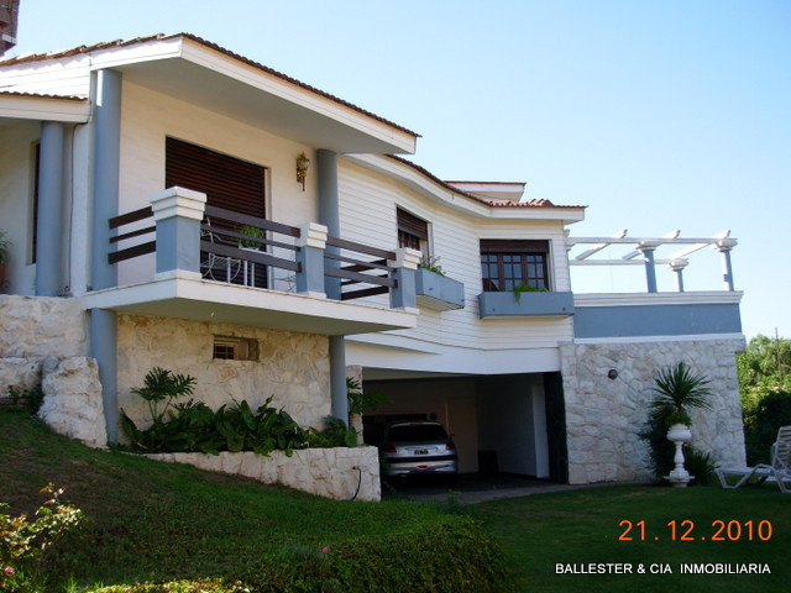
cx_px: 396
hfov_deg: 49.0
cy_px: 296
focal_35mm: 38
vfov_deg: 37.7
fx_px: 868
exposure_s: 1/418
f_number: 2.9
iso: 50
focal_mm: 6.3
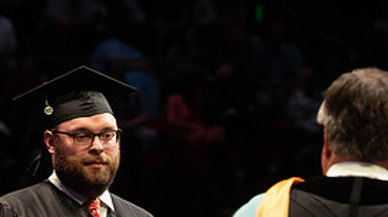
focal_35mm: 309
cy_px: 216
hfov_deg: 7.0
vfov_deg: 3.9
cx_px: 190
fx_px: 3177
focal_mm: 125
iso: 1600
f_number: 4.5
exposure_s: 1/320
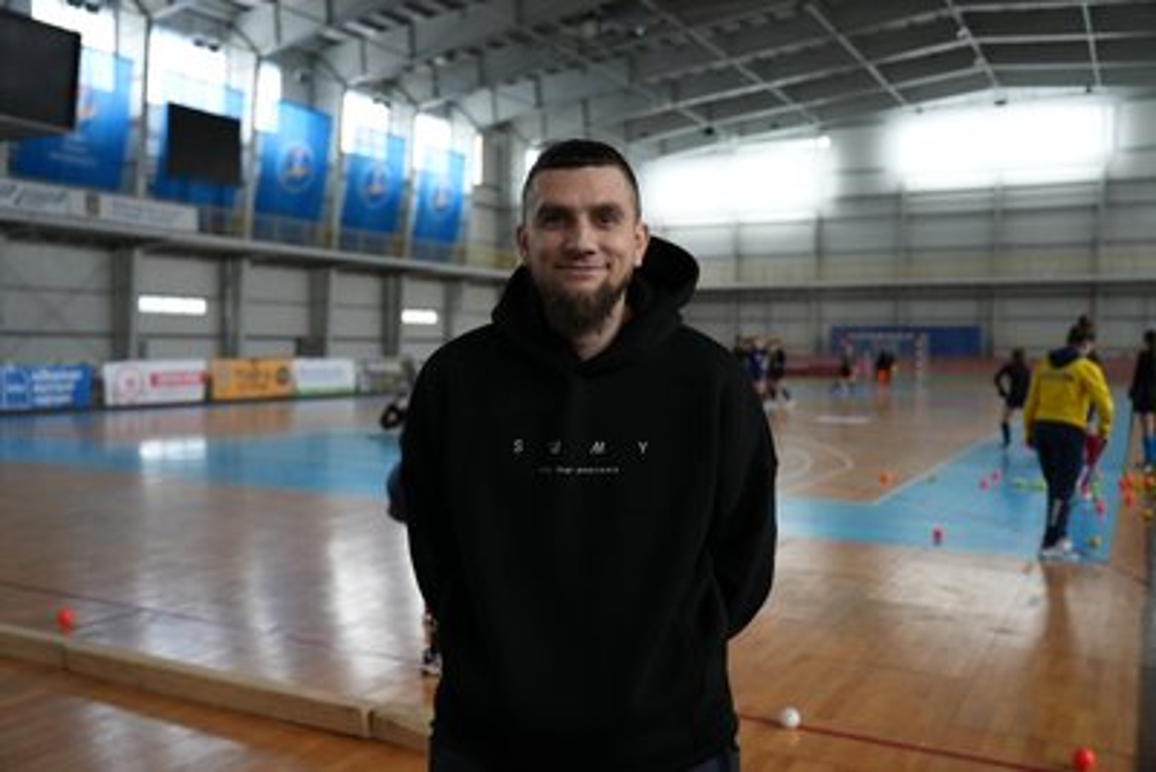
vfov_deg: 42.4
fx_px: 996
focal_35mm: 31
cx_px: 578
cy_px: 386
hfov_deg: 60.3
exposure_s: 1/200
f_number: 2.8
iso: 4000
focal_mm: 31
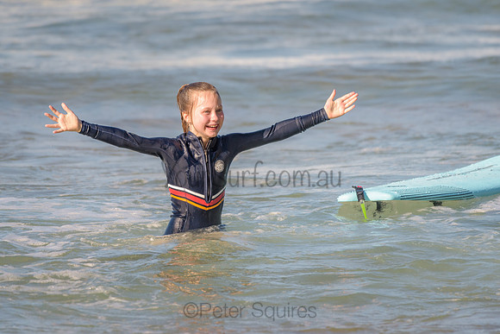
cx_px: 197
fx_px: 8521
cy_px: 129
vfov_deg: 2.2
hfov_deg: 3.4
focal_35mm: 613
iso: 220
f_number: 5.6
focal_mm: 500
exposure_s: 1/2000
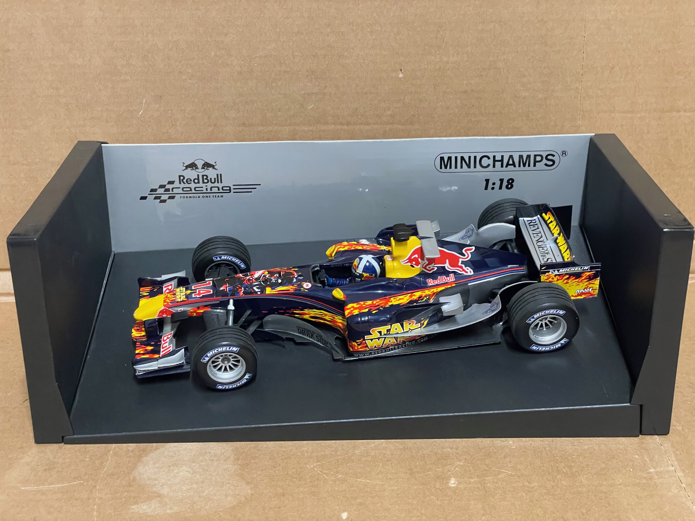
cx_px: 348
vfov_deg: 28.0
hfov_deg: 36.8
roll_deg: +0.6
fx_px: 1044
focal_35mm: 52
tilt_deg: -23.5
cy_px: 260
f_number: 2
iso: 640
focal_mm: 6
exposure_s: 1/50
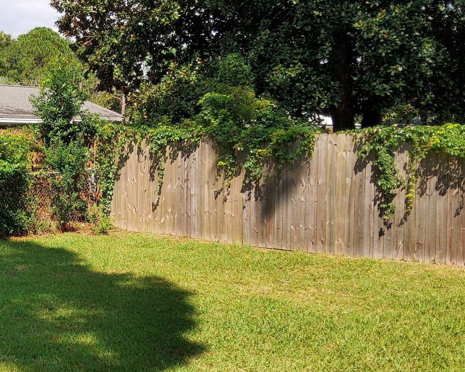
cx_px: 50
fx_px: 839
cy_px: 191
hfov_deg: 29.7
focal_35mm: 61
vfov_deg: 25.0
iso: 50
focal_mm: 3.08
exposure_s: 1/944
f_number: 2
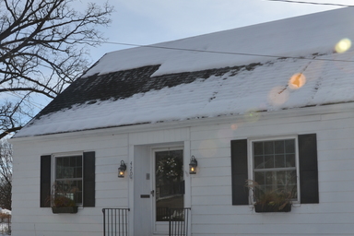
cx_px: 195
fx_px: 492
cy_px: 147
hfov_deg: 39.6
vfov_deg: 26.9
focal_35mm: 50
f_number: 10
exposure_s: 1/400
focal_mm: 20
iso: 100
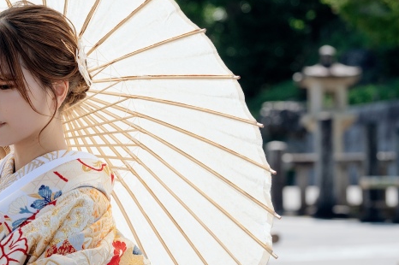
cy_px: 123
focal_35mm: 206
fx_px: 2281
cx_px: 98
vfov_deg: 6.7
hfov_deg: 10.0
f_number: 4.5
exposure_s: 1/800
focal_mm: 80
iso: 250
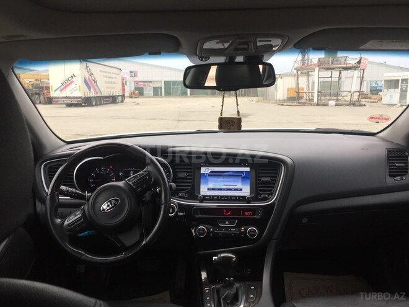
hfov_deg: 61.7
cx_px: 204
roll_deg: +1.3
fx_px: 343
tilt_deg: -8.5
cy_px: 154
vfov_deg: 48.2
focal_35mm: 29
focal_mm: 4.15
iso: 40
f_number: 2.2
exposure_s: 1/100
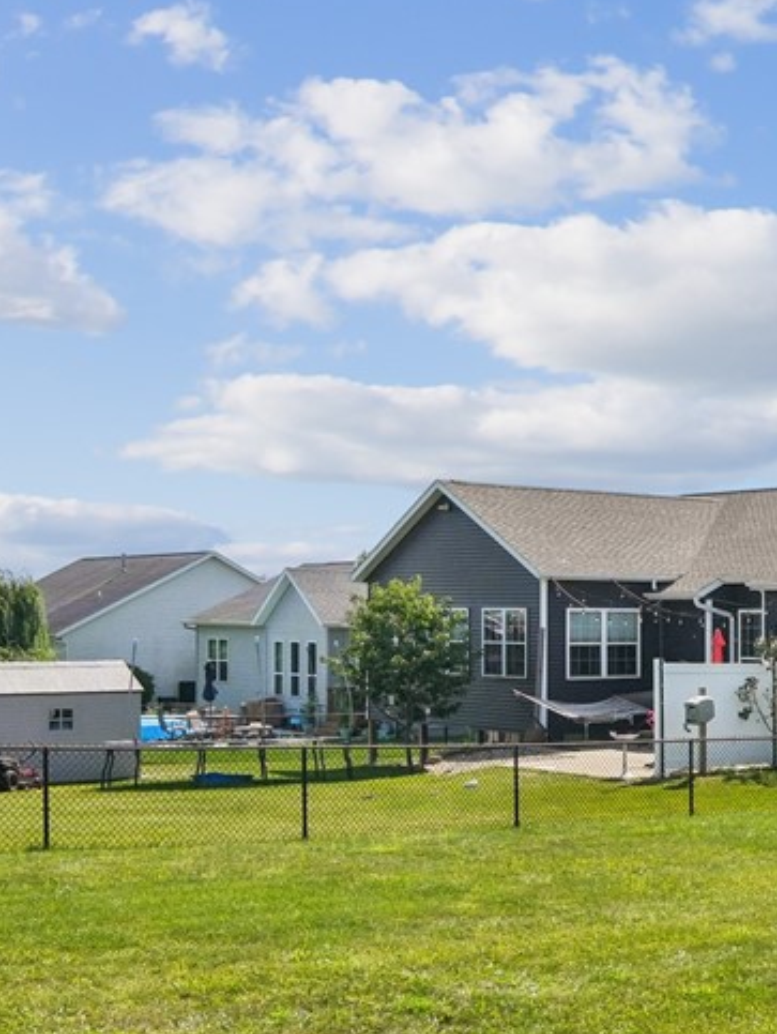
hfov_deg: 23.1
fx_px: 1614
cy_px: 686
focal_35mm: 54
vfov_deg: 35.2
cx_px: 1088
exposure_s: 1/1000
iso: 400
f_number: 10
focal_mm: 16
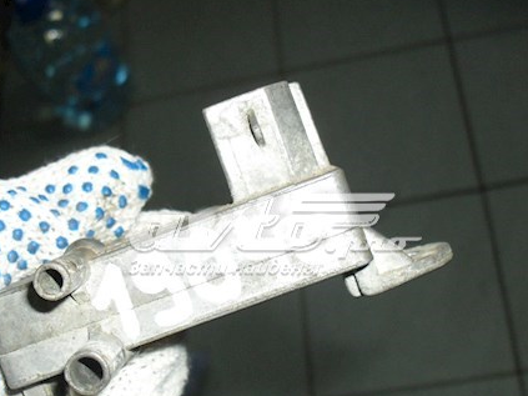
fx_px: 808
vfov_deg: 27.5
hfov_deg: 36.2
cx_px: 271
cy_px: 231
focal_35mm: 53
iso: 200
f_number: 3.2
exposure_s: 1/45
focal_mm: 6.3
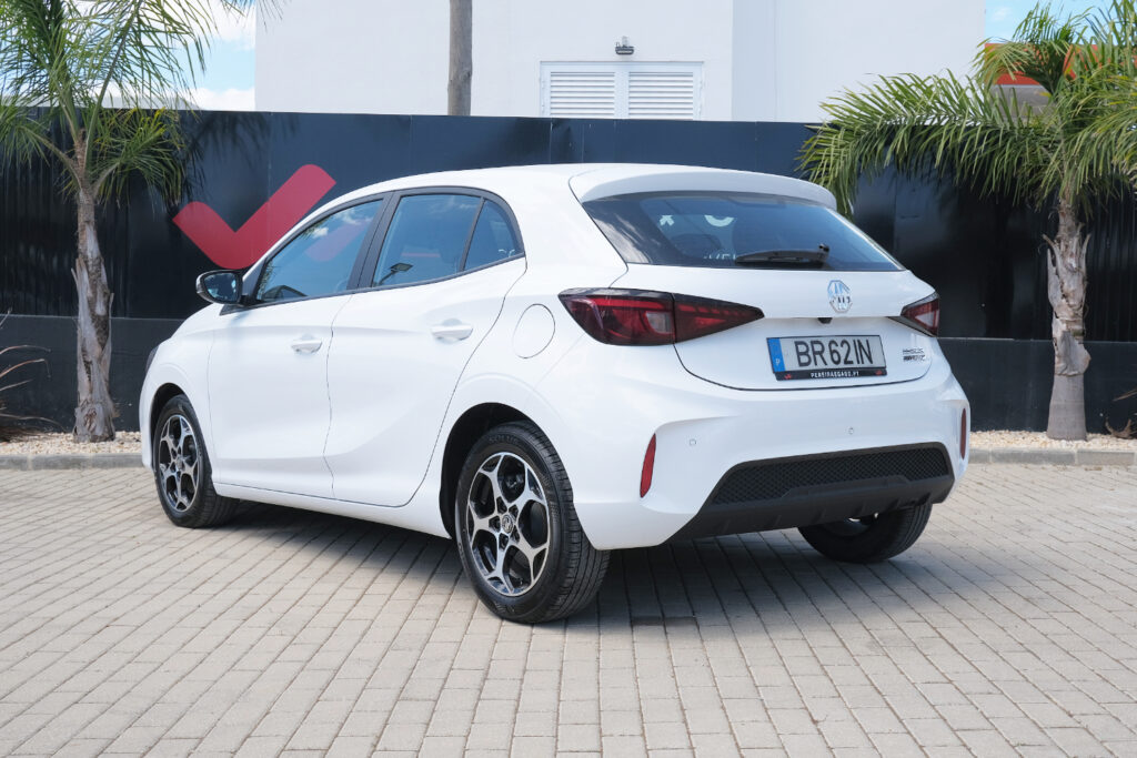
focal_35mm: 43
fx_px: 1358
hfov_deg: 45.4
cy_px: 379
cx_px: 568
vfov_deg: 31.2
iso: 160
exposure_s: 1/180
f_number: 9
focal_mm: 28.8
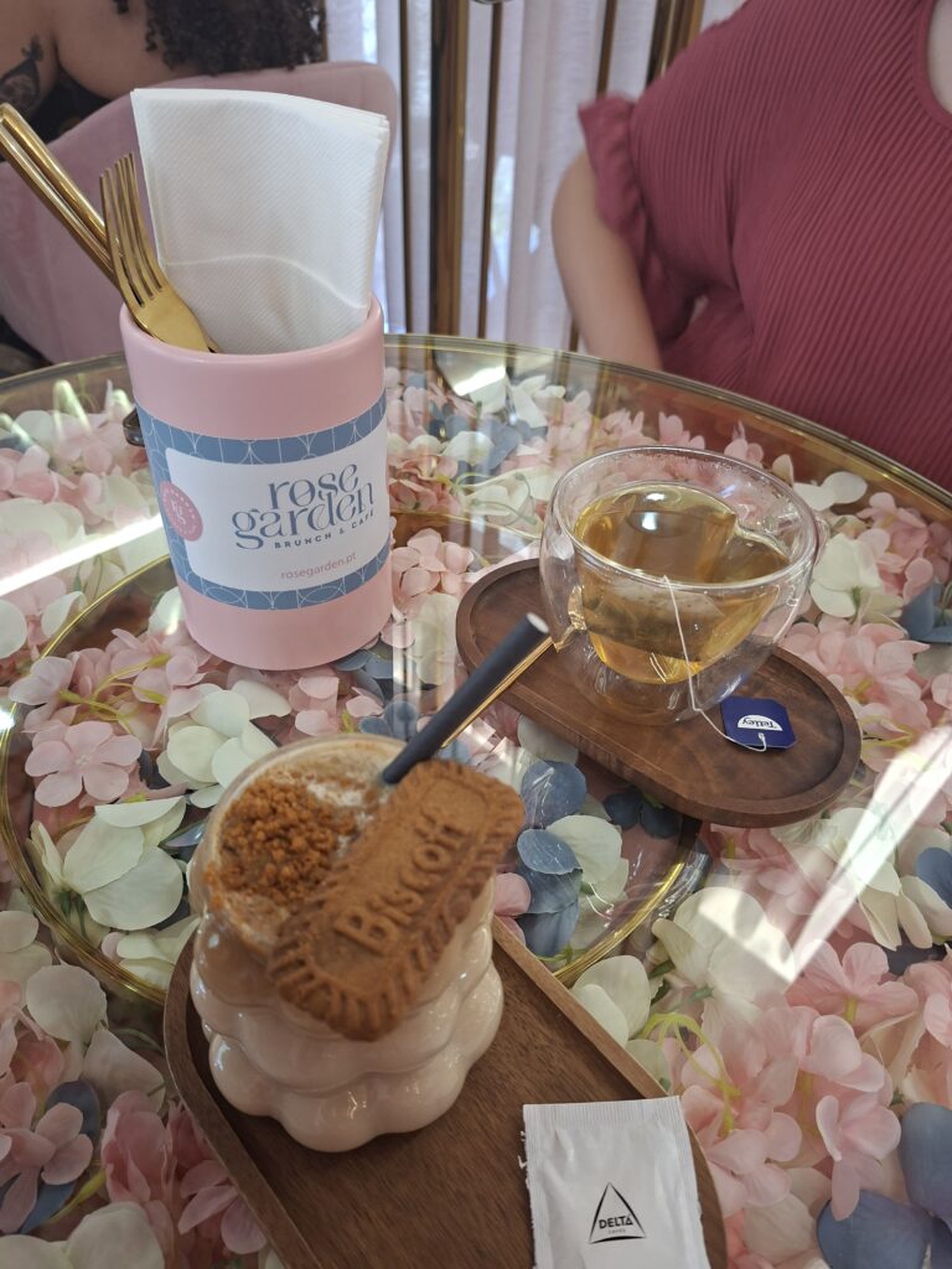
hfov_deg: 58.9
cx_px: 476
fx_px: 843
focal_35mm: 23
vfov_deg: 73.9
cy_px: 634
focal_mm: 5.54
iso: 200
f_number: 1.8
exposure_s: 1/50
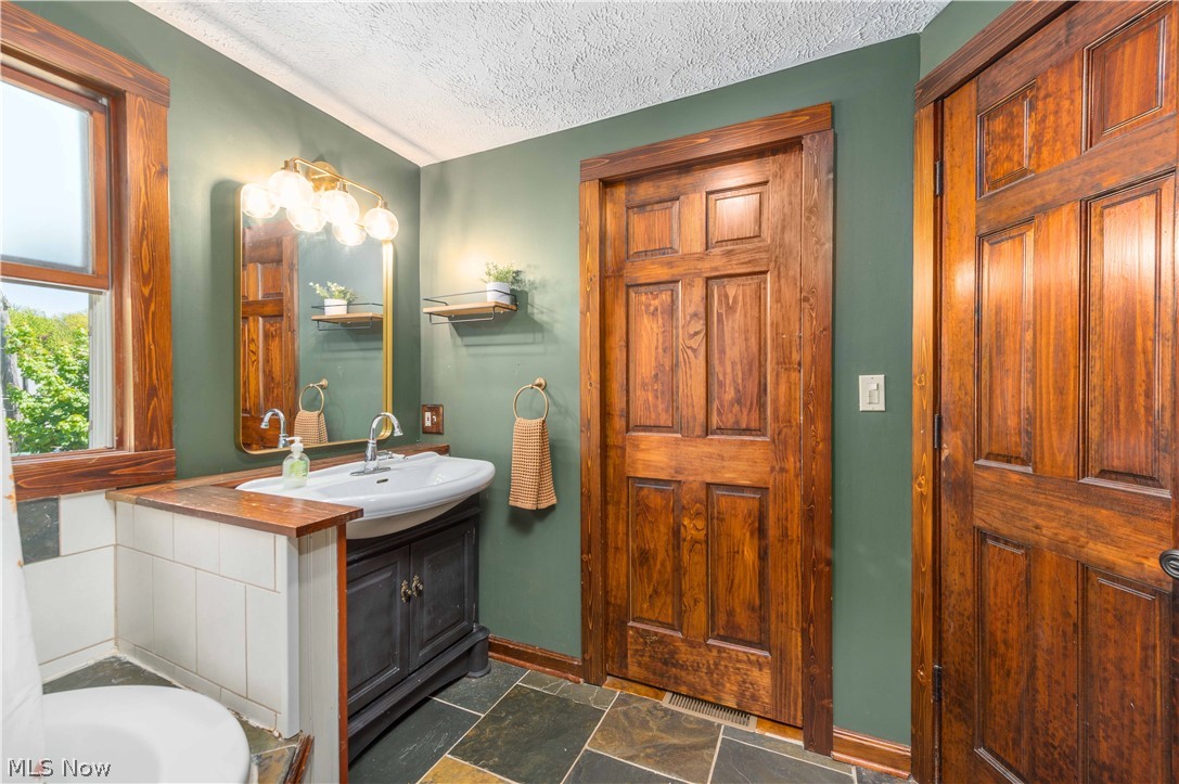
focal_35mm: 14
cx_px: 590
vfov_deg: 81.1
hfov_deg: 104.3
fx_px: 458
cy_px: 392
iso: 125
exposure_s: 1/60
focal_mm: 14
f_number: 9
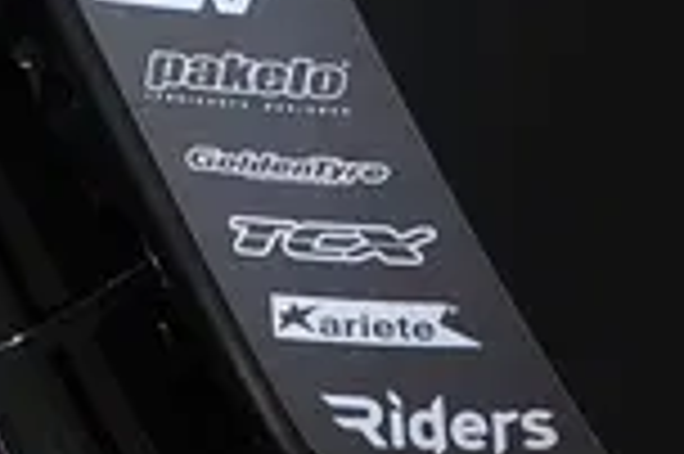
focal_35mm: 1304
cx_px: 1809
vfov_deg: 1.1
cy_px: -883
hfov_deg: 1.6
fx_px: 24749
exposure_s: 1/250
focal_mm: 165
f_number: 6.3
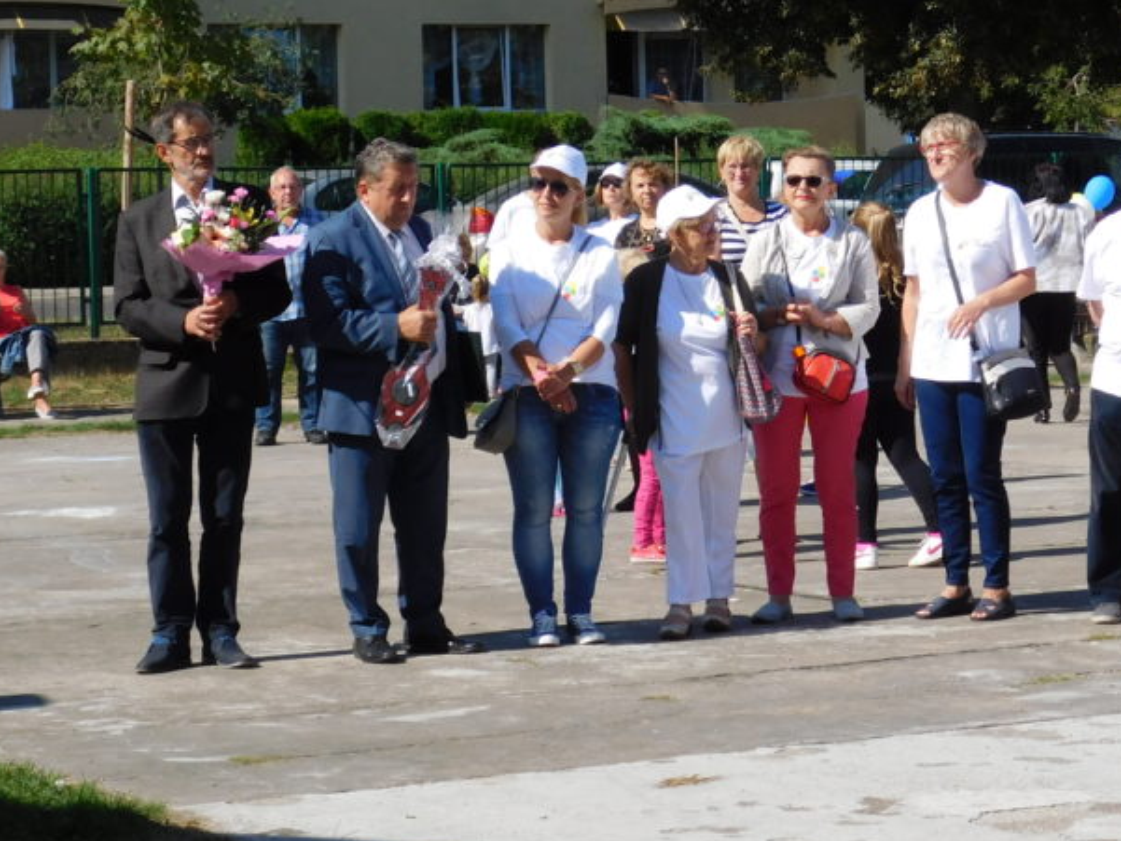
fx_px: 3919
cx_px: 729
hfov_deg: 16.2
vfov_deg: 12.2
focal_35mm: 121
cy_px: 356
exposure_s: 1/1000
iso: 125
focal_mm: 12.6
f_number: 4.3
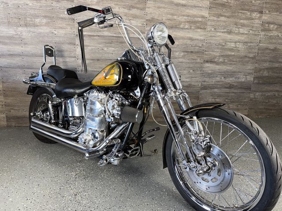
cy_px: 106
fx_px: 196
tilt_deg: -12.5
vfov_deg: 56.8
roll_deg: -1.4
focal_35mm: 24
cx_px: 141
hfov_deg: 71.6
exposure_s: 1/30
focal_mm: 6.76
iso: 50
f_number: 1.78
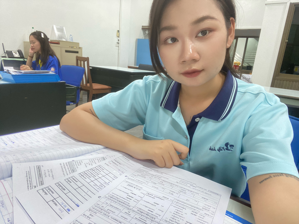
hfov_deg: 73.9
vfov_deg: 58.9
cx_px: 150
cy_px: 112
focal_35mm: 23
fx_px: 199
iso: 160
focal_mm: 2.71
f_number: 2.2
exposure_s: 1/50
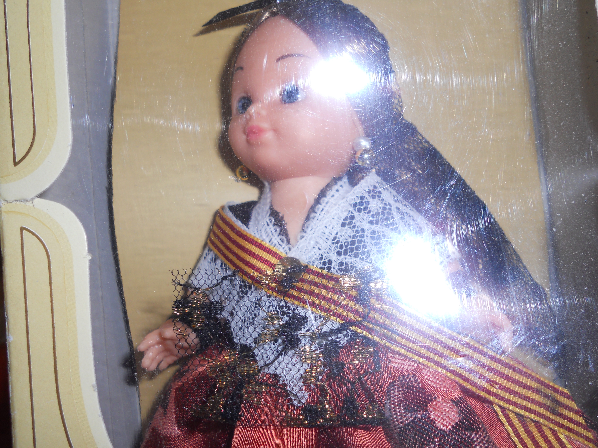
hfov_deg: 56.8
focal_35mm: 32
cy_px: 224
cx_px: 299
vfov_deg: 44.2
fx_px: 553
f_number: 8.8
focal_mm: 5.8
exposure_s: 1/25
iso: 80
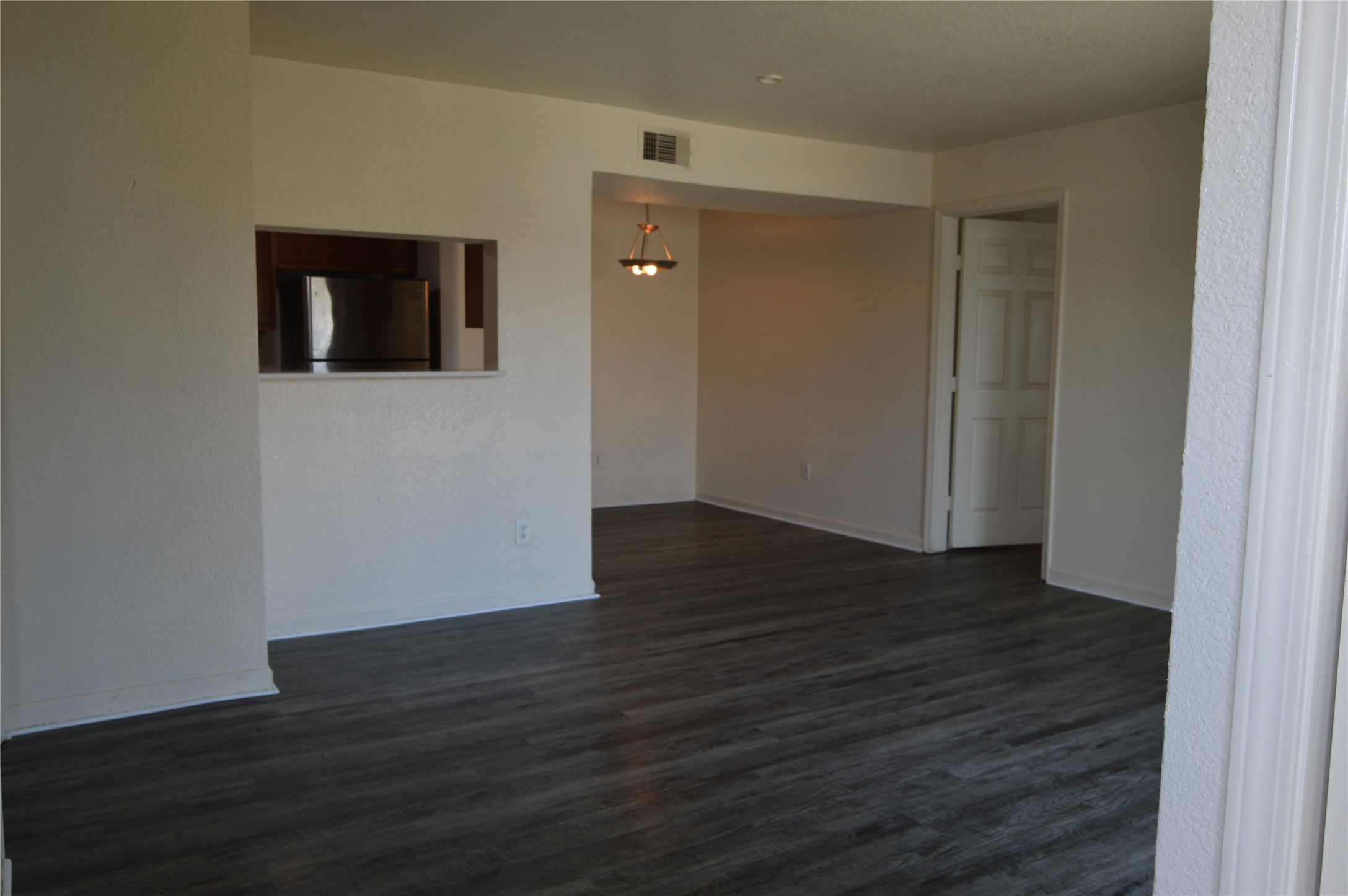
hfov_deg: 67.4
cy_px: 448
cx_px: 674
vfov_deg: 47.8
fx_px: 1010
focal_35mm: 27
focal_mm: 18
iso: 100
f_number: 8
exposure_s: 1/15
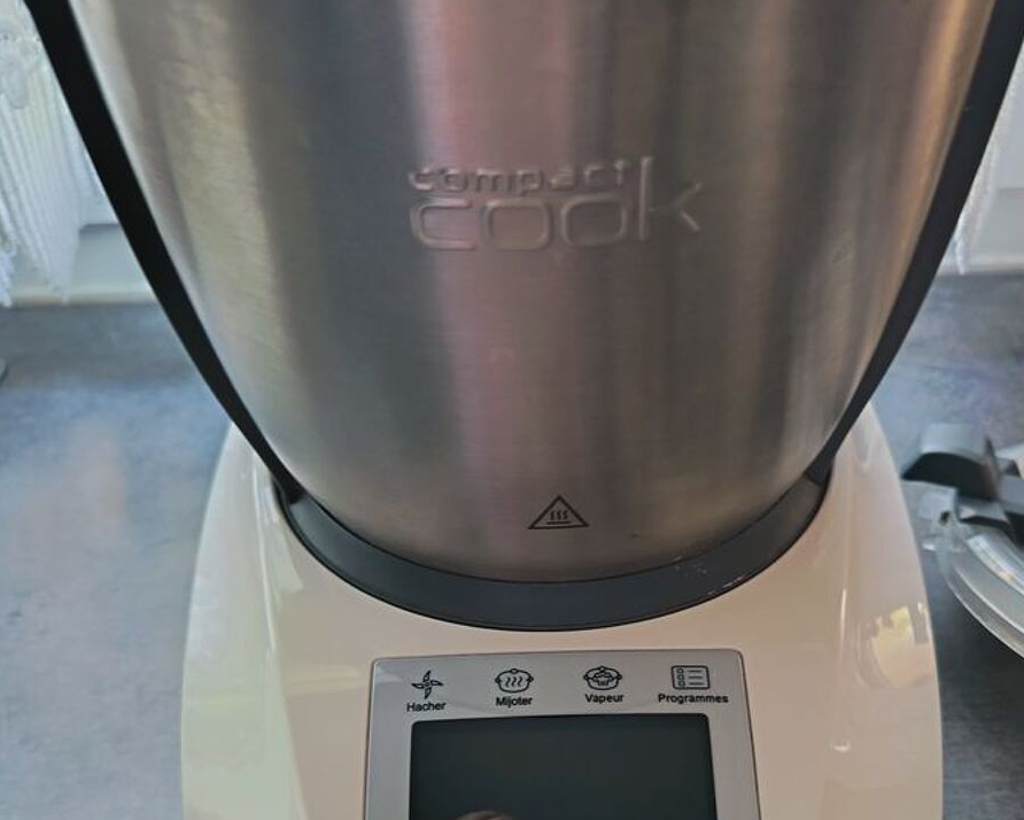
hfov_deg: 51.5
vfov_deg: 41.2
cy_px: 597
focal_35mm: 35
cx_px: 535
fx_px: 1061
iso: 2285
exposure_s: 1/33.3
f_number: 1.75
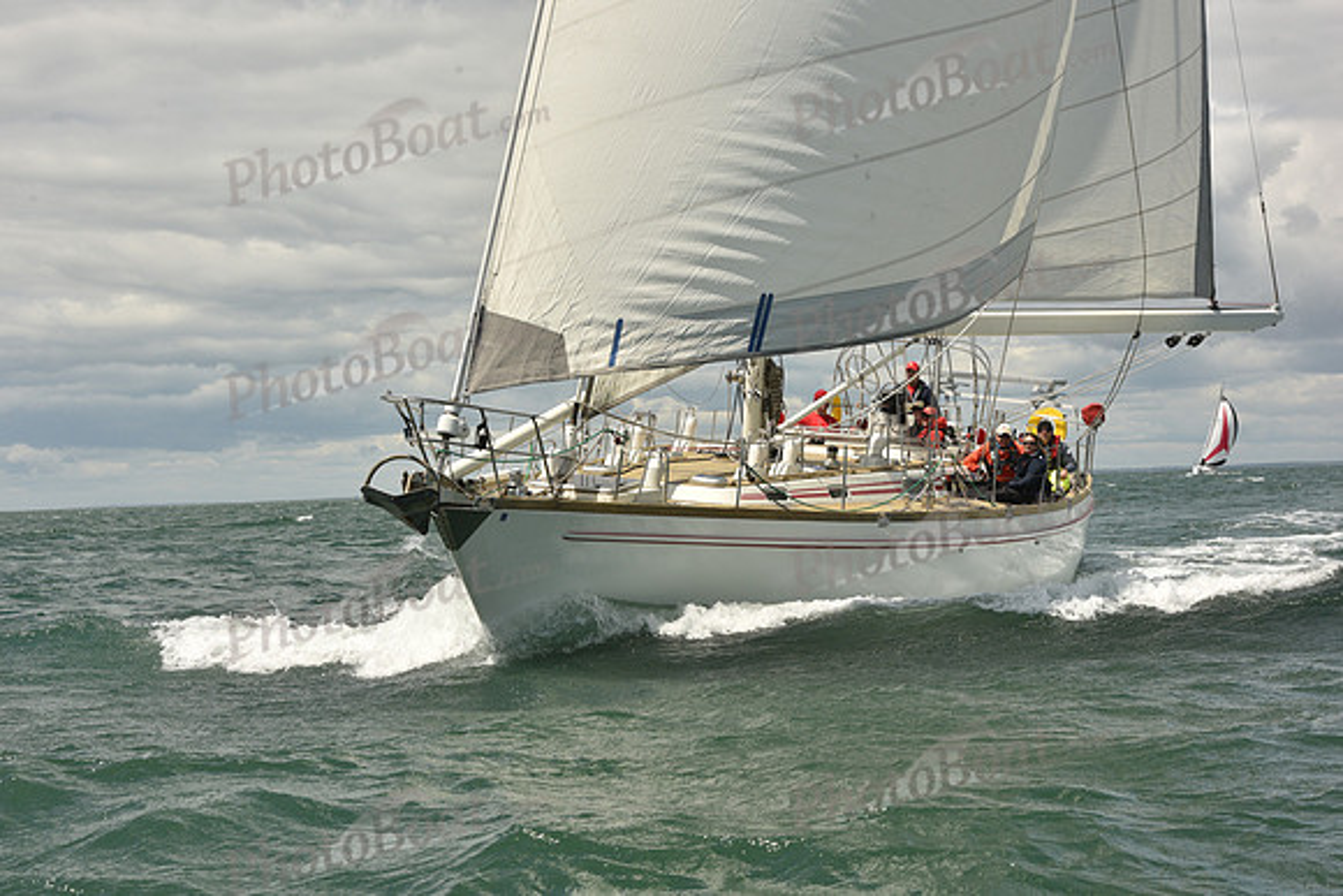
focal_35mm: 78
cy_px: 448
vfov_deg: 17.5
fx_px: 2910
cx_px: 672
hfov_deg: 26.0
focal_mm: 78
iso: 320
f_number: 13
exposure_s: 1/800
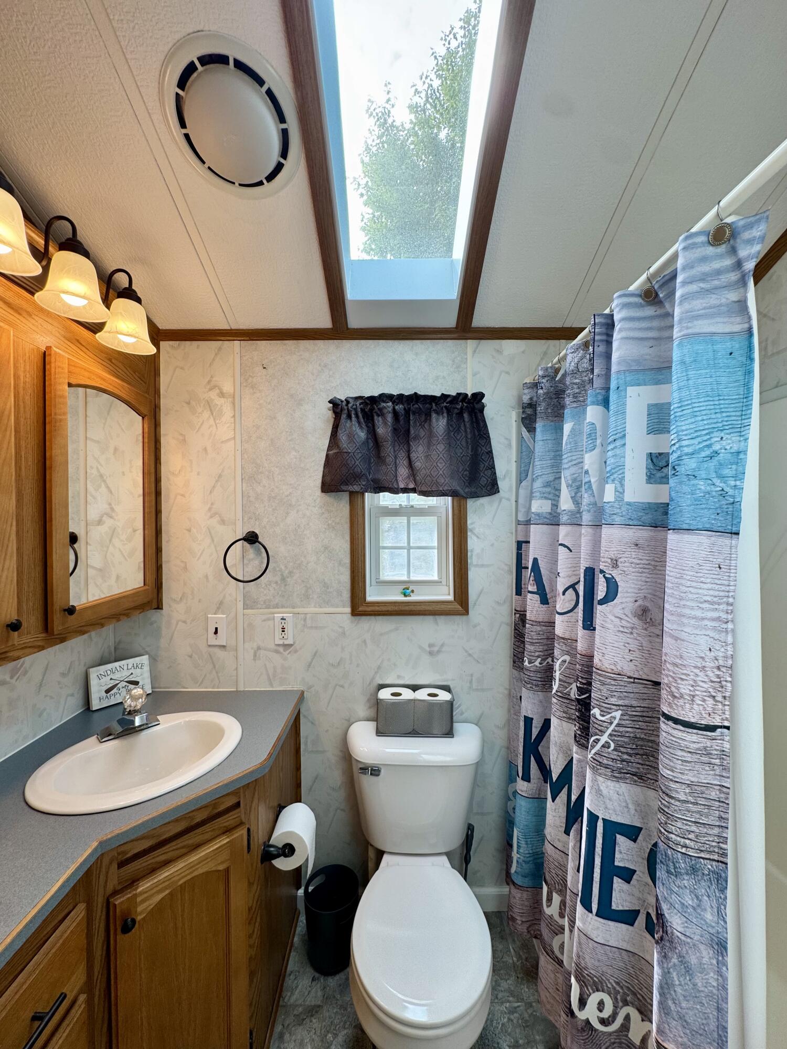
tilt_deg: -0.3
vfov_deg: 102.1
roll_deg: +0.7
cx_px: 394
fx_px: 424
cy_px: 524
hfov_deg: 85.7
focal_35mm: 14
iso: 40
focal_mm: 2.22
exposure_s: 1/120
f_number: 2.2
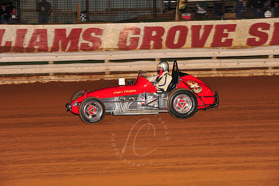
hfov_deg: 19.5
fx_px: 813
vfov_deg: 13.0
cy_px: 93
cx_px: 140
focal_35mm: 105
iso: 800
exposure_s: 1/250
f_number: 6.3
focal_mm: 105
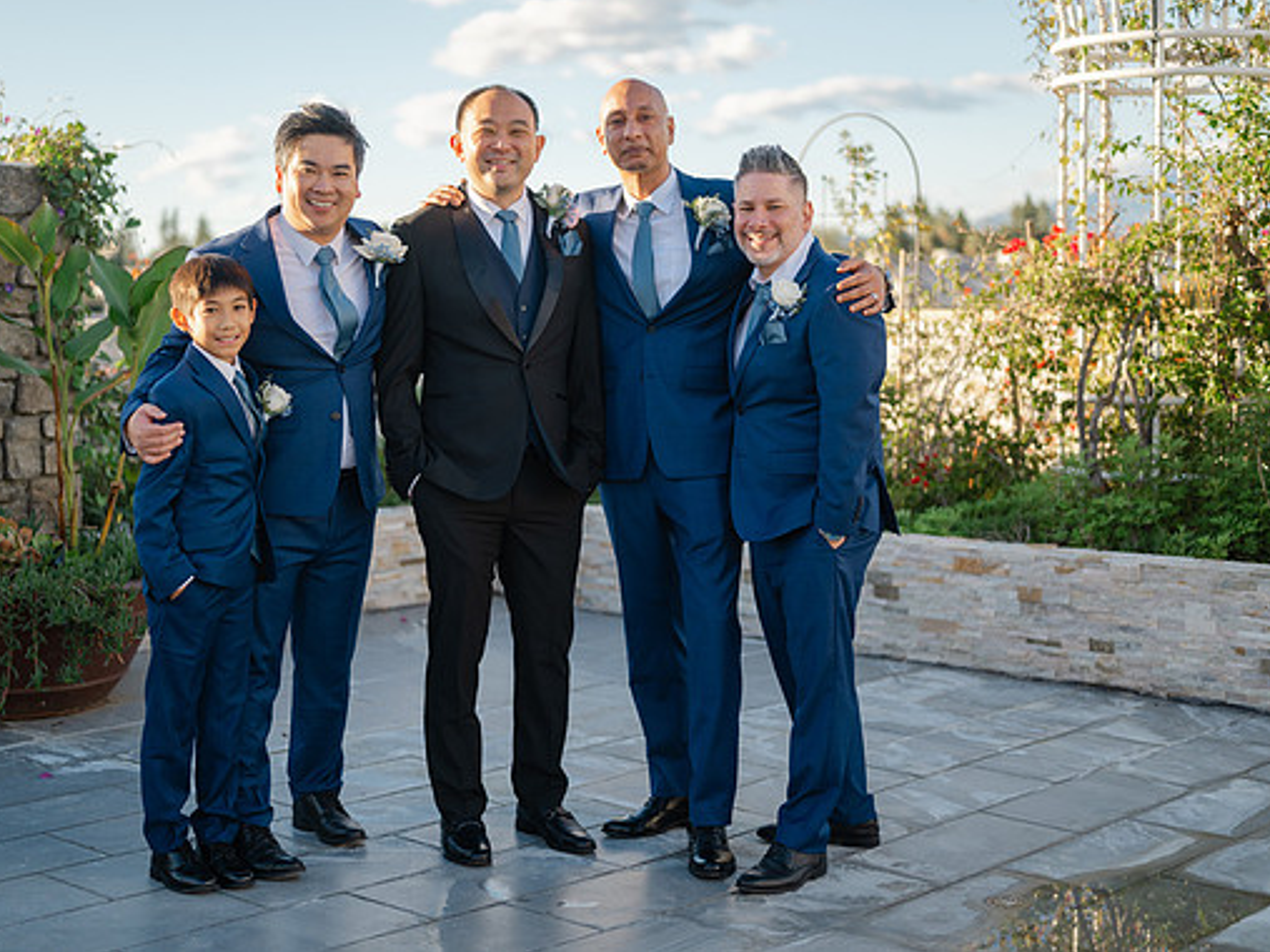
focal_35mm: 55
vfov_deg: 26.5
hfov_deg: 34.9
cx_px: 551
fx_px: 2017
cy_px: 470
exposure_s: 1/800
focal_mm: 50
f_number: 1.8
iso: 64
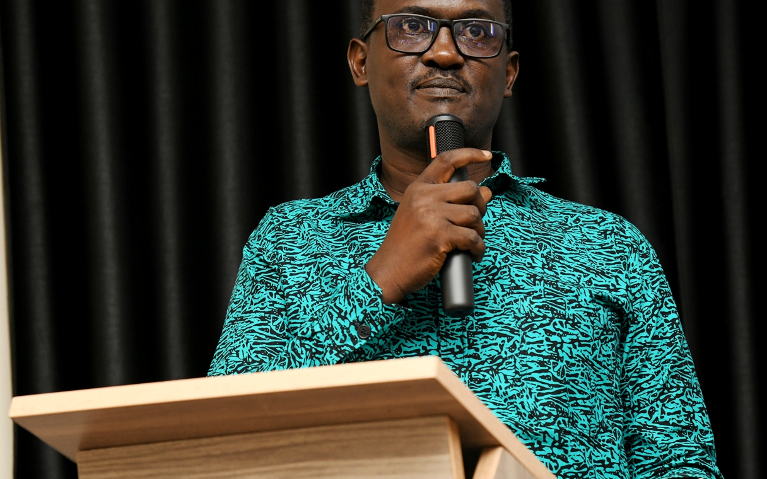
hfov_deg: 18.3
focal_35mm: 114
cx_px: 387
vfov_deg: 11.5
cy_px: 157
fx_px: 2383
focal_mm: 85
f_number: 5.6
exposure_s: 1/250
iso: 2000
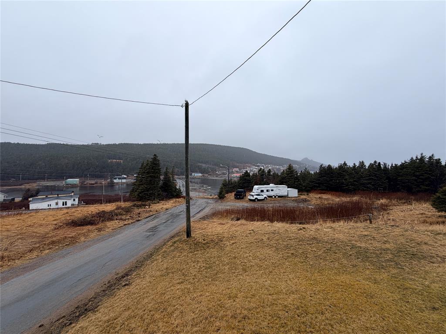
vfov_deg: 85.7
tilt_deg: +0.7
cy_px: 167
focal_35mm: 14
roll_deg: +0.0
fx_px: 180
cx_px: 223
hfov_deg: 102.1
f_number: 2.2
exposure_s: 1/590
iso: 40
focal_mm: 2.22
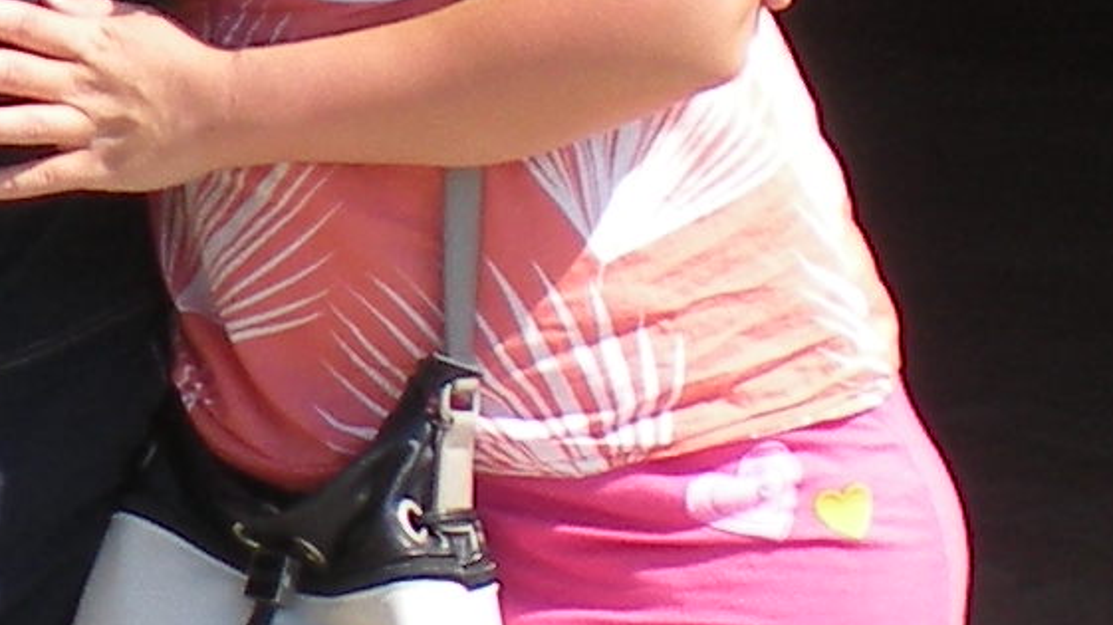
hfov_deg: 8.9
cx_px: -63
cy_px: 345
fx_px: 7109
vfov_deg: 5.0
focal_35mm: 241
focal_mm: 6.3
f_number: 4.6
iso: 64
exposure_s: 1/264
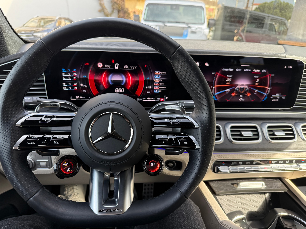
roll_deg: -3.6
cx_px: 153
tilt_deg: -21.2
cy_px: 114
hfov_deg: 71.6
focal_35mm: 24
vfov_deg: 56.8
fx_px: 212
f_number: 1.78
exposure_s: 1/235
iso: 160
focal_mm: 6.76
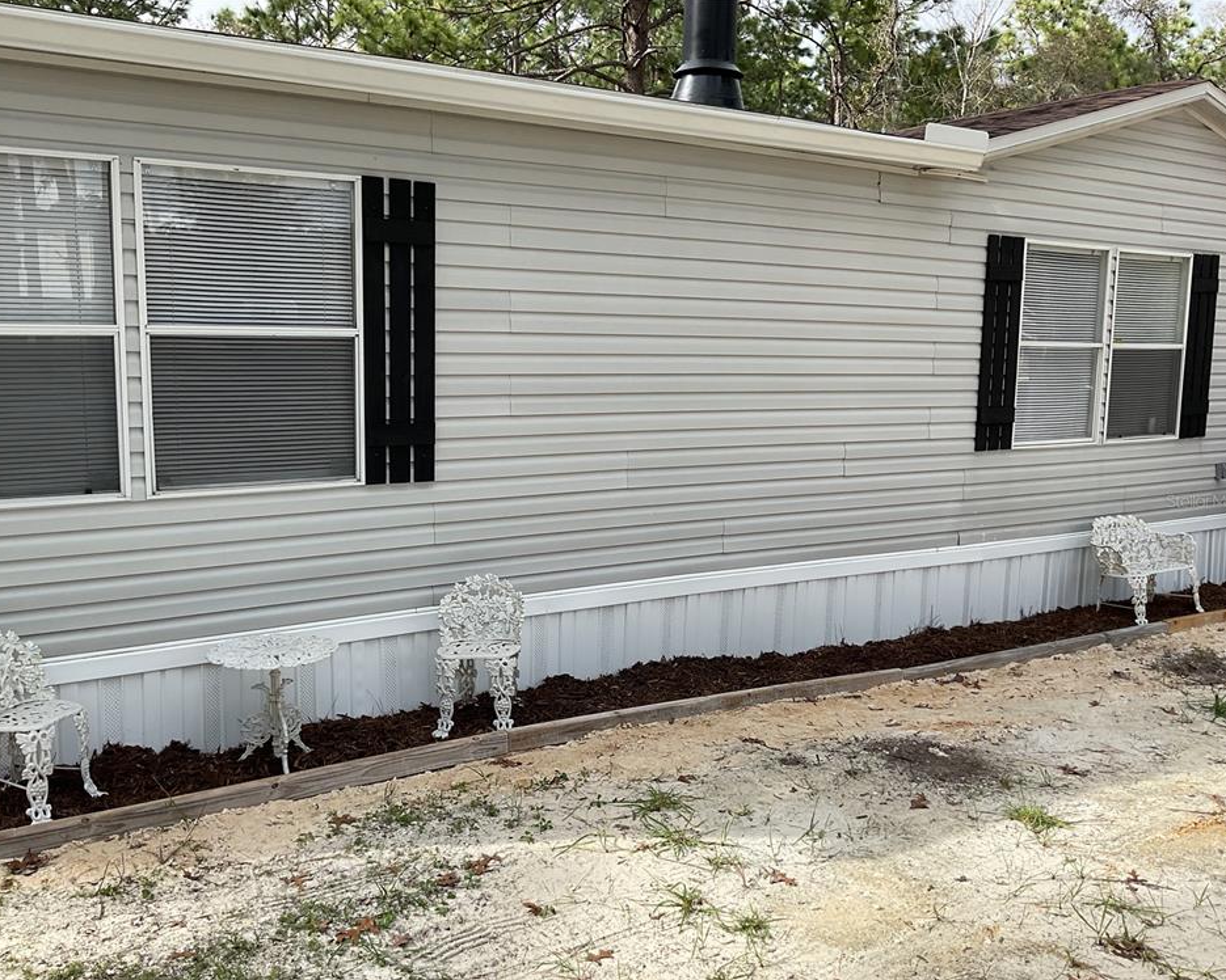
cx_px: 574
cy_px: 500
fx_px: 1125
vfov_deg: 47.1
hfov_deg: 57.1
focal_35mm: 31
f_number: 1.8
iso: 16
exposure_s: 1/962
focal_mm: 3
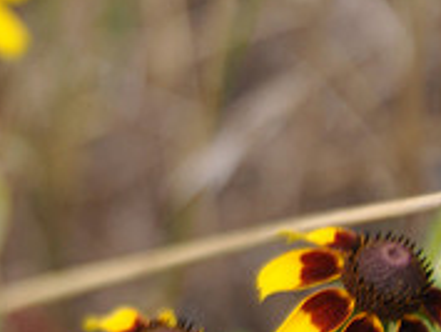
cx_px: -147
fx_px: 6318
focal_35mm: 496
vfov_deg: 3.0
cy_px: 129
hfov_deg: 4.0
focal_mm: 105
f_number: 6.3
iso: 200
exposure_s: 1/160
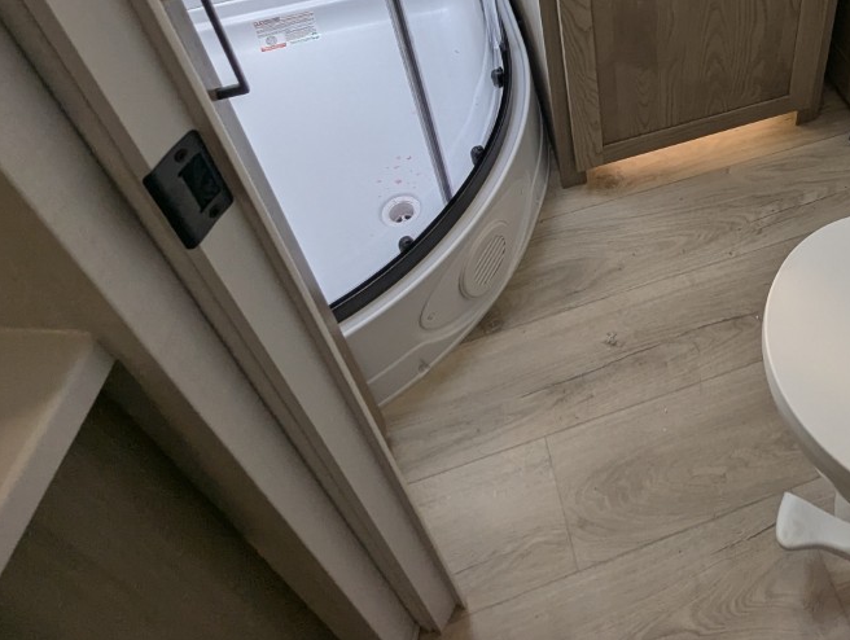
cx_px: 650
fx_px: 836
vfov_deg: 38.1
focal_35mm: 34
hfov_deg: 51.3
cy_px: 27
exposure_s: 1/220
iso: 60
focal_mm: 2.35
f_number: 2.2
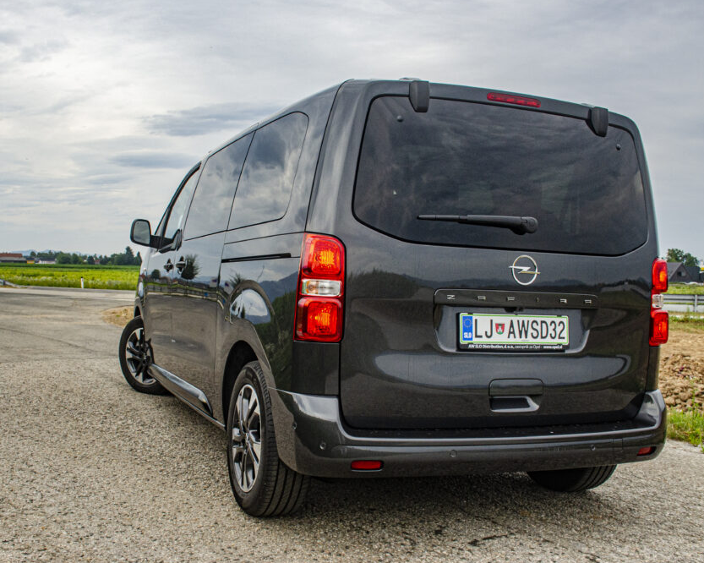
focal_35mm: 38
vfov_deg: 39.1
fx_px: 792
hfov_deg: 47.9
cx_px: 311
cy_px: 284
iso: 800
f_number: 6.3
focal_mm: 22
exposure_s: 1/250
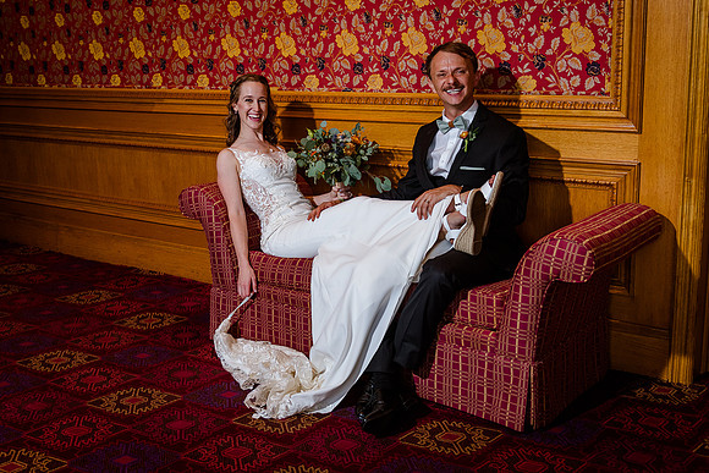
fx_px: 863
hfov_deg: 44.4
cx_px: 289
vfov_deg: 30.6
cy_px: 204
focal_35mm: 44
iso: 400
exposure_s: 1/200
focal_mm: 32
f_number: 3.2
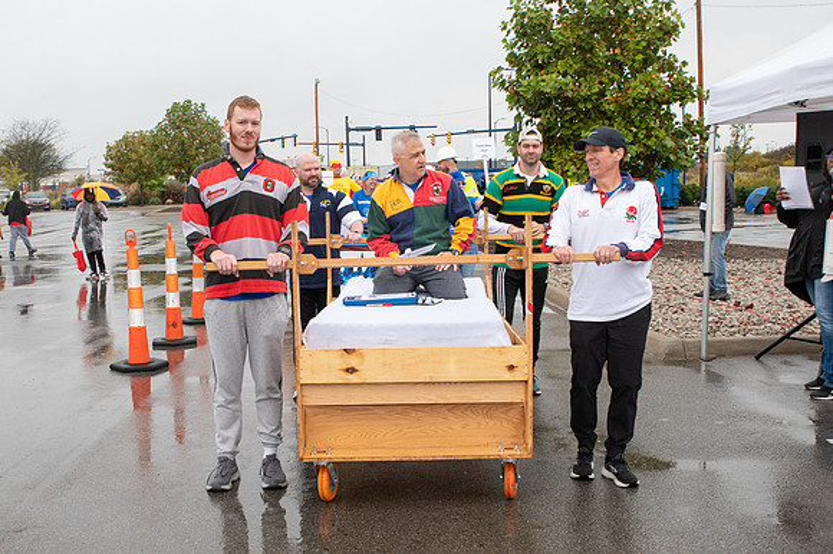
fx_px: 961
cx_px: 356
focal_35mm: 42
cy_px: 316
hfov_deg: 46.7
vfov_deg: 32.1
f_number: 7.1
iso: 400
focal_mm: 26
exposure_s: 1/200
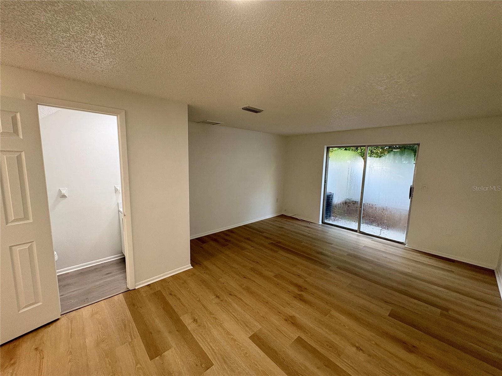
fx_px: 203
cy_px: 188
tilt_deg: -6.3
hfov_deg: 102.1
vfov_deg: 85.7
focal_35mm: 14
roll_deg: -0.2
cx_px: 251
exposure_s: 1/60
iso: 160
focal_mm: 2.22
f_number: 2.2
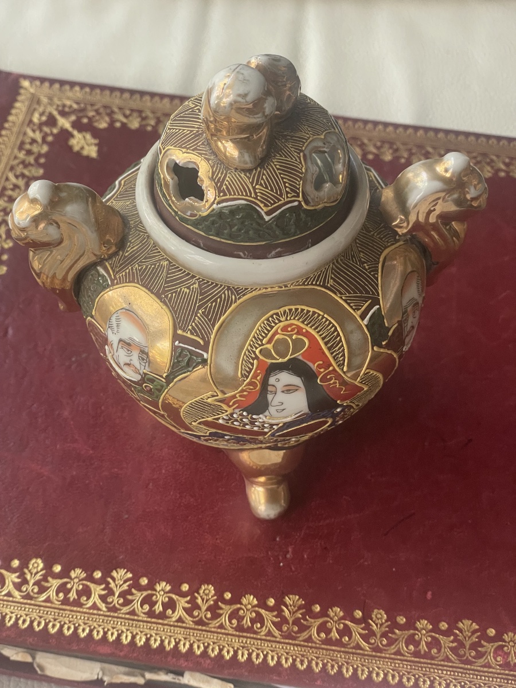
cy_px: 344
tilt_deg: -57.3
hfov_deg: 28.0
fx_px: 1034
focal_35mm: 52
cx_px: 258
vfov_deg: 36.8
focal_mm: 6
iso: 200
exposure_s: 1/84
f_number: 2
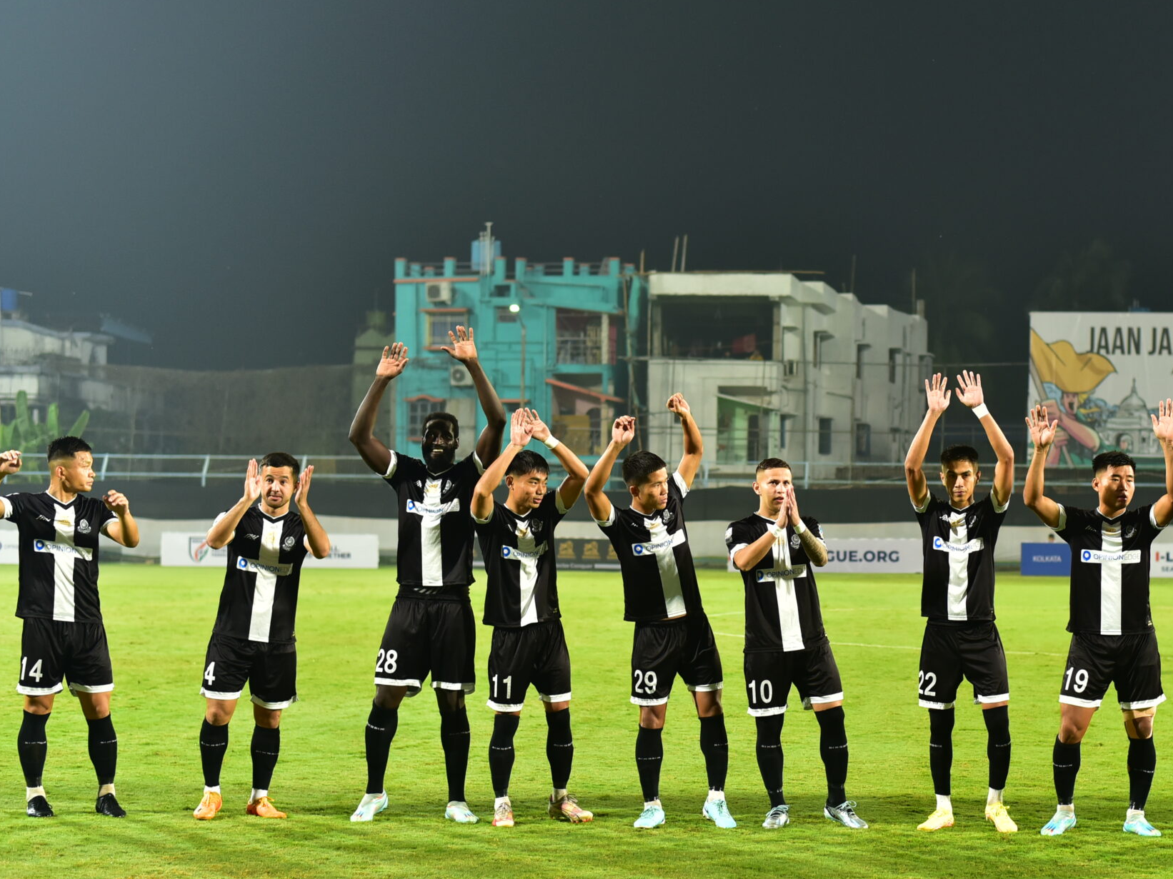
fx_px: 2541
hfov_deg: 25.7
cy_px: 515
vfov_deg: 19.6
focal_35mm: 75
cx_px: 851
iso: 500
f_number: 2.8
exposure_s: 1/250
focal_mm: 50
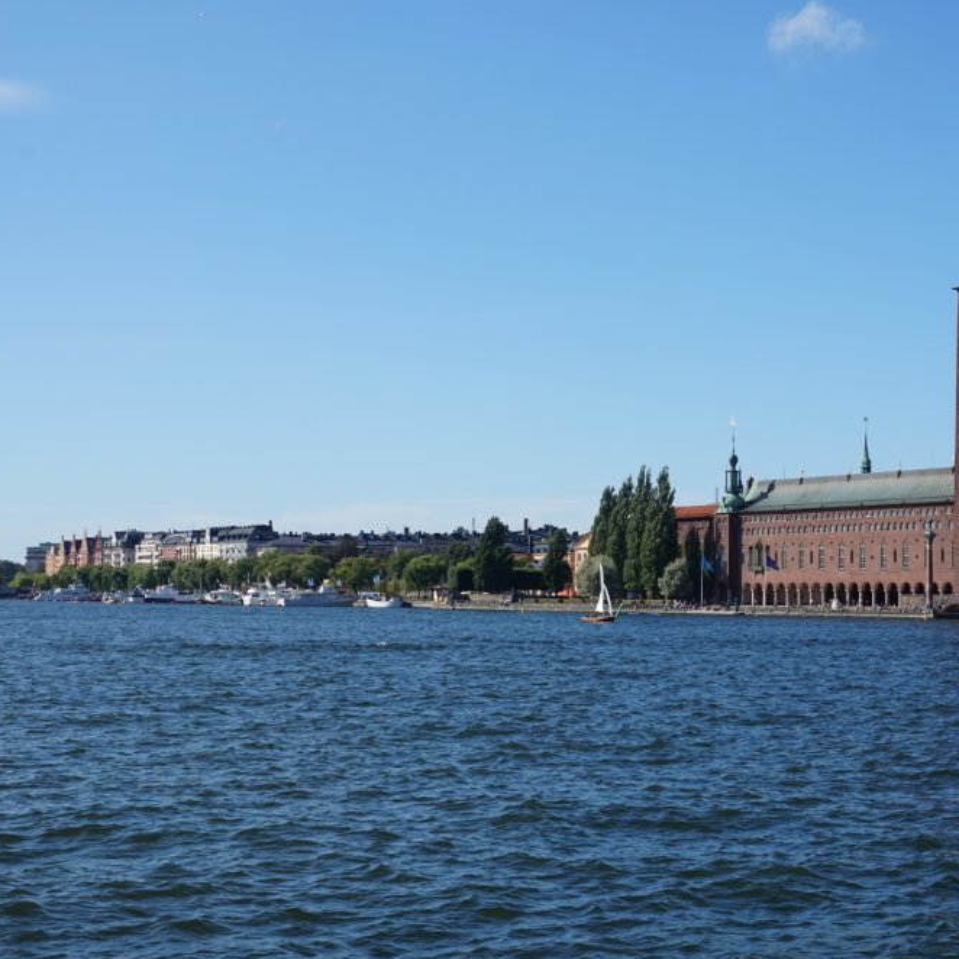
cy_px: 481
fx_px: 1869
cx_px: 617
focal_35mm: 60
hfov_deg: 28.6
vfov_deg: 28.8
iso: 100
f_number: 14
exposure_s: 1/100
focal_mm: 31
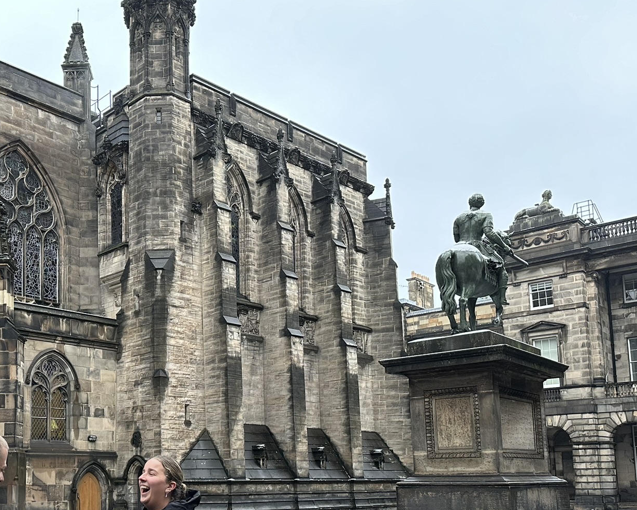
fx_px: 735
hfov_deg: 45.2
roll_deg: +0.4
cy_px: 383
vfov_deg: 37.3
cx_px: 158
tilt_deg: +7.1
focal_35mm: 39
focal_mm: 6.86
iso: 250
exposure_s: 1/111
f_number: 1.78
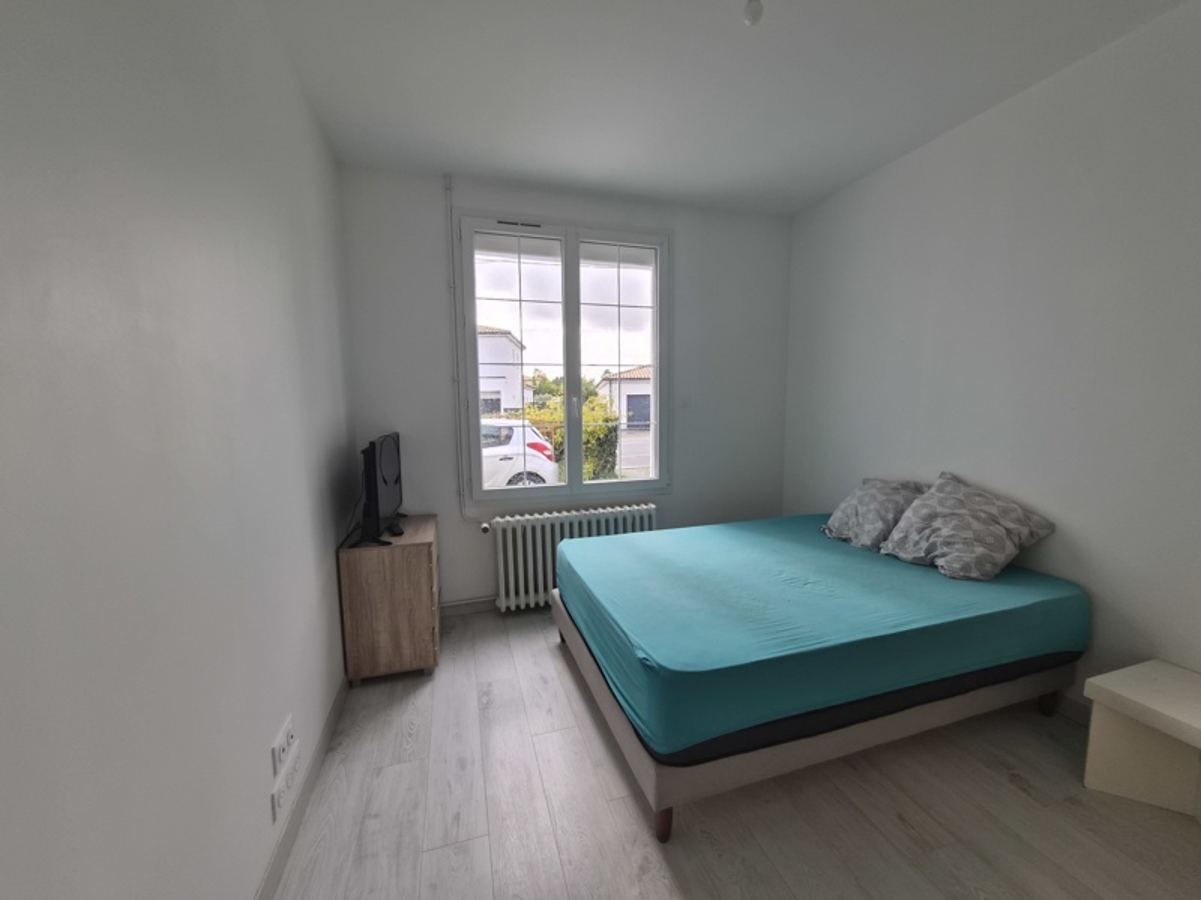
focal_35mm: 13
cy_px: 450
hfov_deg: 106.2
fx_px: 451
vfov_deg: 89.9
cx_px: 600
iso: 32
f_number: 2.2
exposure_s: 1/100
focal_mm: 1.7
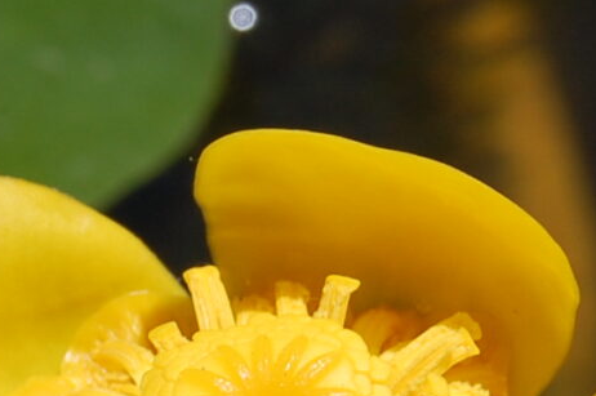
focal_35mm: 457
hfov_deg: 4.5
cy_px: 539
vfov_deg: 3.0
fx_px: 7554
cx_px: 231
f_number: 11
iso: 200
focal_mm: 55
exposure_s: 1/500
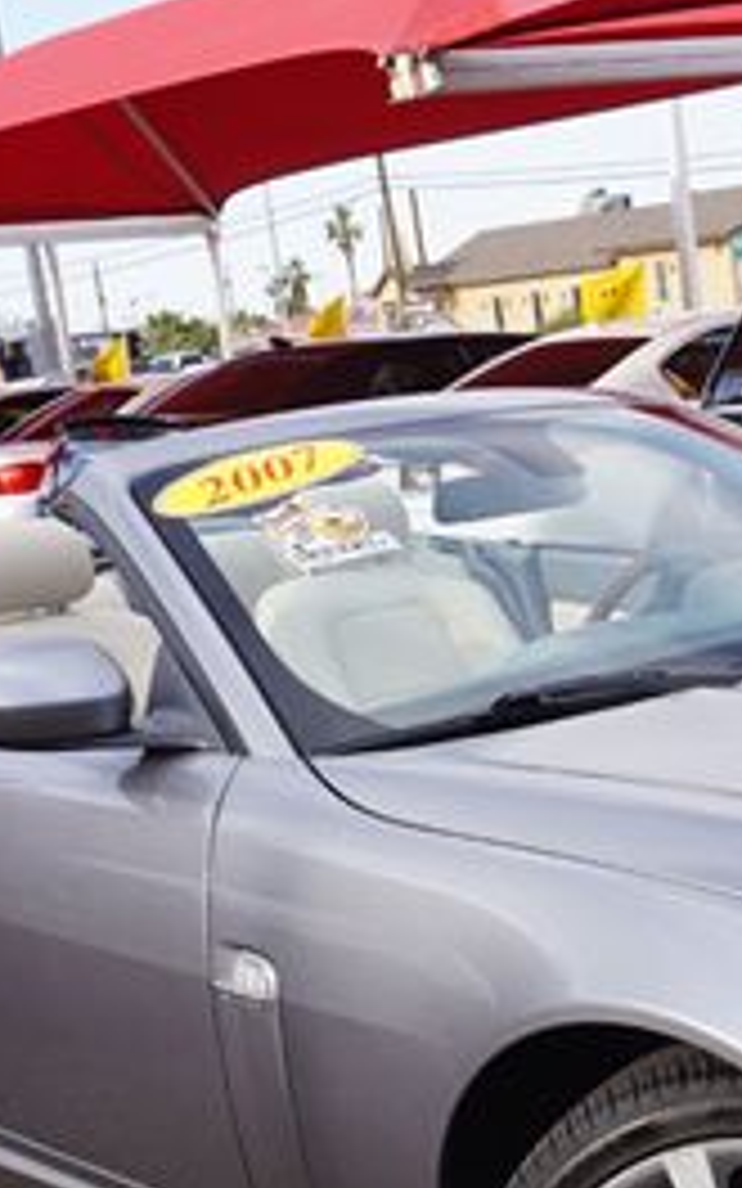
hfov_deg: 17.2
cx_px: 742
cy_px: 932
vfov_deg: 27.4
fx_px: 2394
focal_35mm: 74
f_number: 8
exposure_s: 1/80
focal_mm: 20
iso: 100
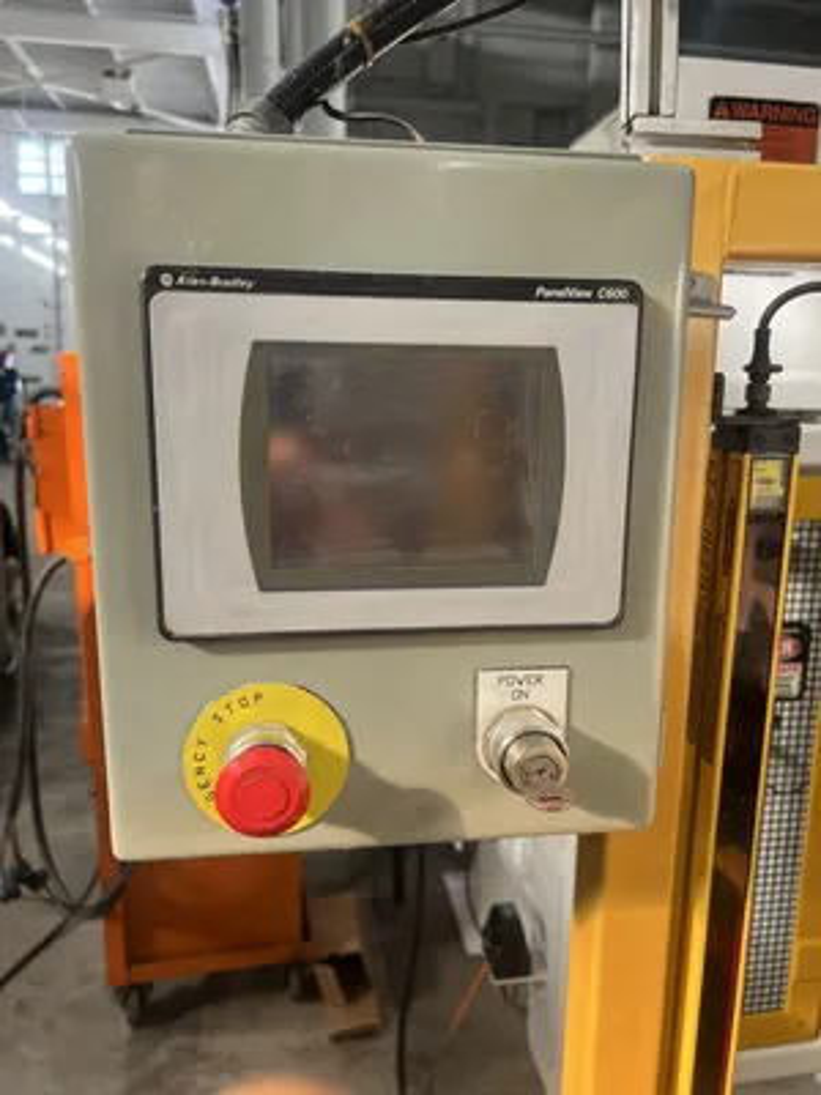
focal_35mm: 26
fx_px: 822
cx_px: 410
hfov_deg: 53.1
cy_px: 548
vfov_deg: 67.3
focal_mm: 5.7
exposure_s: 1/163
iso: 40
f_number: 1.5
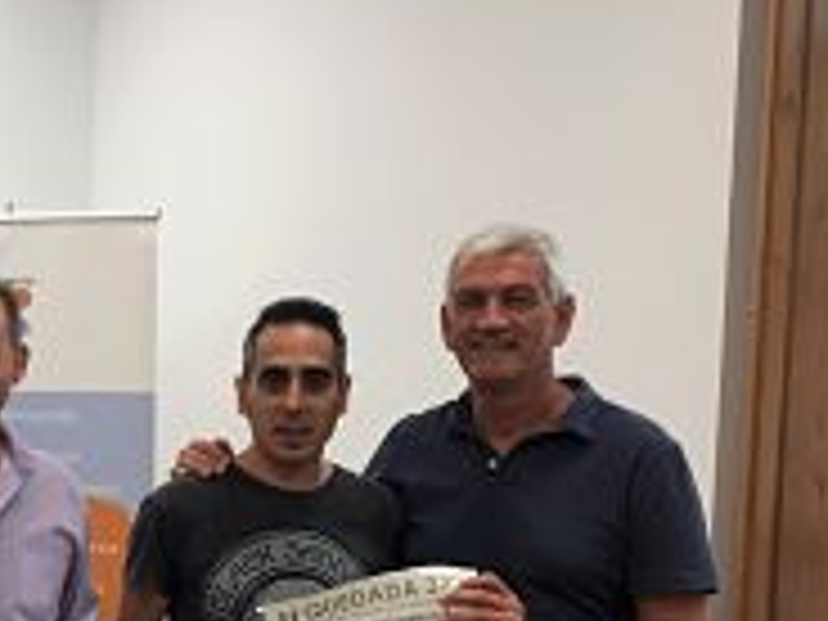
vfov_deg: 20.3
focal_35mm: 71
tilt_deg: -5.3
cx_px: -112
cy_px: 562
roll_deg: -1.5
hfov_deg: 25.2
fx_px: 1698
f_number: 2.2
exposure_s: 1/50
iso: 32
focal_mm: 4.15
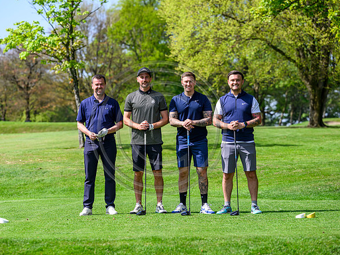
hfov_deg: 14.5
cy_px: 128
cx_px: 158
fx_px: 1336
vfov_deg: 10.9
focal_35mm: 136
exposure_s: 1/2500
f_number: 4
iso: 500
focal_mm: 125
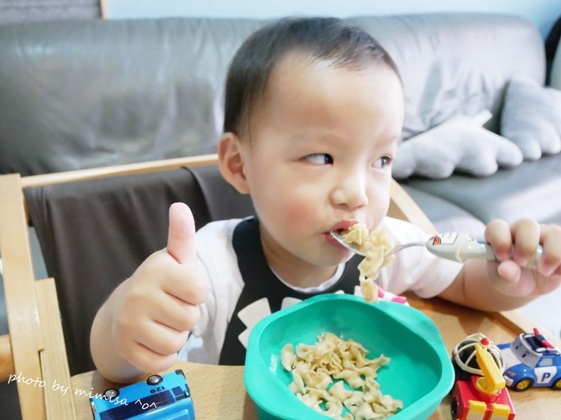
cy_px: 210
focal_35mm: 24
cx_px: 280
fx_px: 389
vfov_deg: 56.8
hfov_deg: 71.6
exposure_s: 1/30
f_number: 3.5
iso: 3200
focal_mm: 12
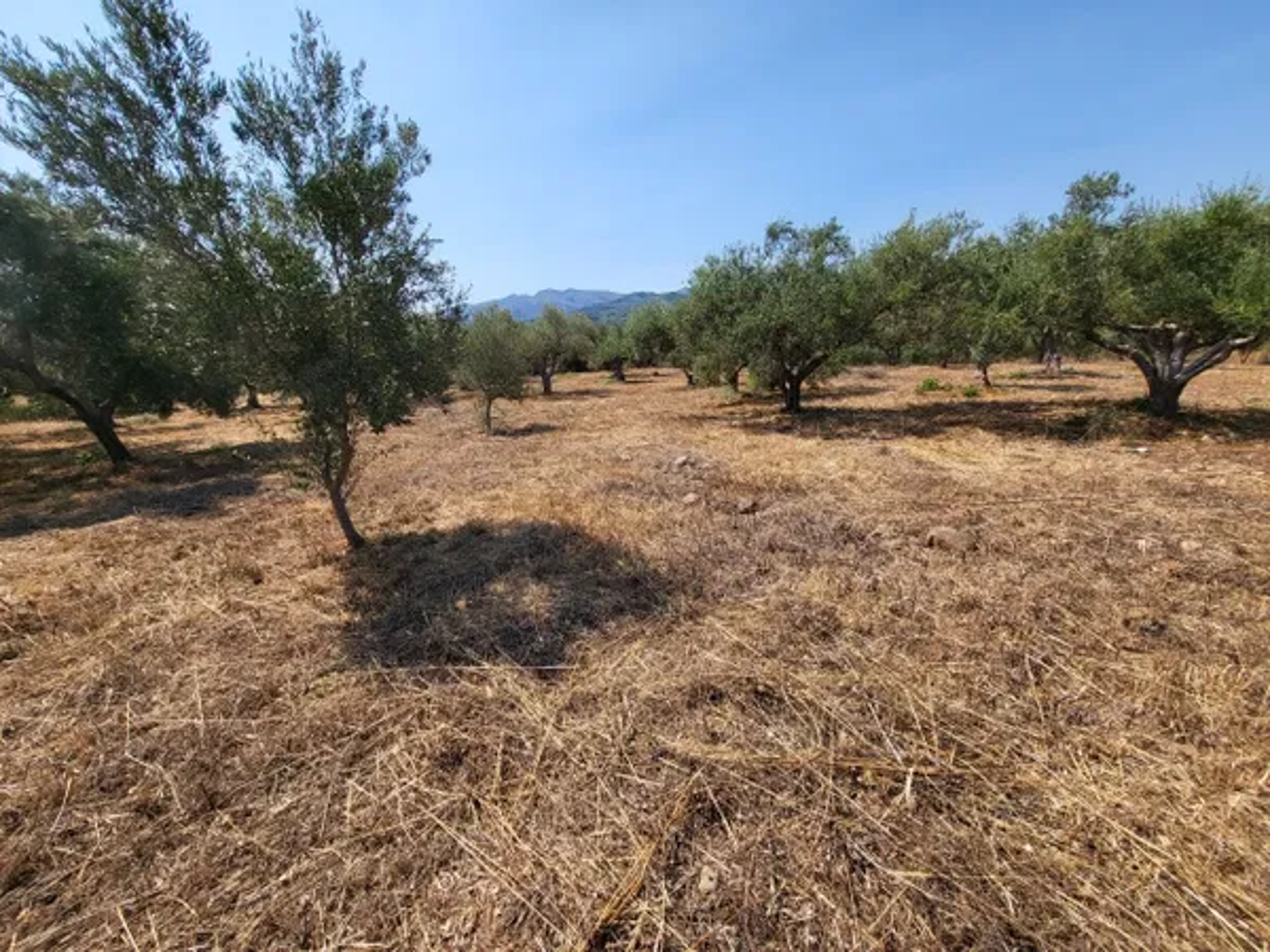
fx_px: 477
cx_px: 635
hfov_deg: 106.2
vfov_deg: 89.9
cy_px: 476
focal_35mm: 13
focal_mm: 1.74
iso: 32
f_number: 2.2
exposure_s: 1/1073
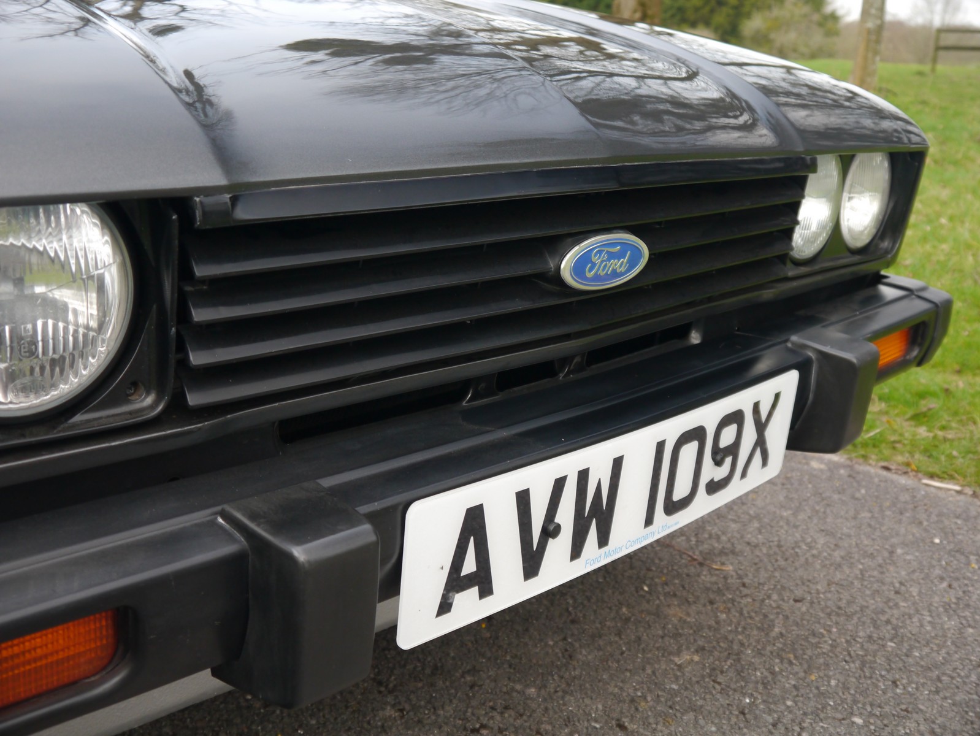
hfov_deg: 46.8
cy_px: 368
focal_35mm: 40
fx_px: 1133
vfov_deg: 36.0
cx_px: 490
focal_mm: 20
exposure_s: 1/60
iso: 400
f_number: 4.2
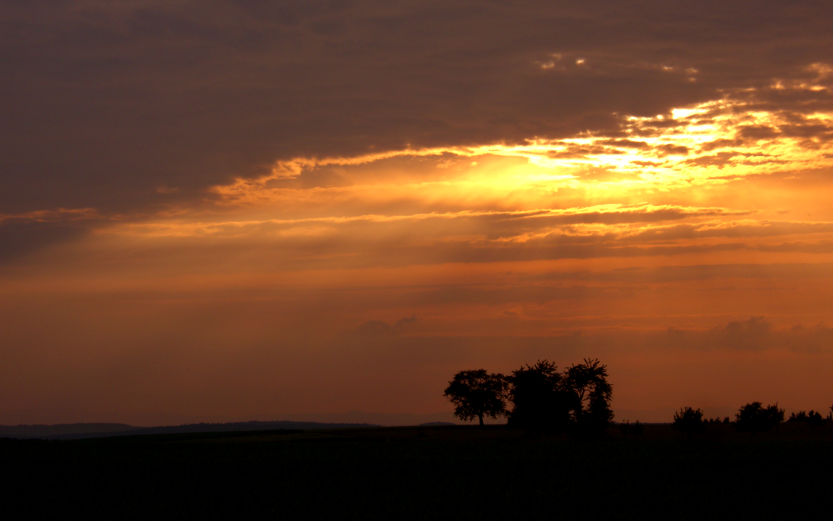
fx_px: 2747
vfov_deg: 10.8
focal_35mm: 121
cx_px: 417
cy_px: 260
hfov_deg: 17.2
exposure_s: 1/160
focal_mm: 23.7
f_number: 10.8
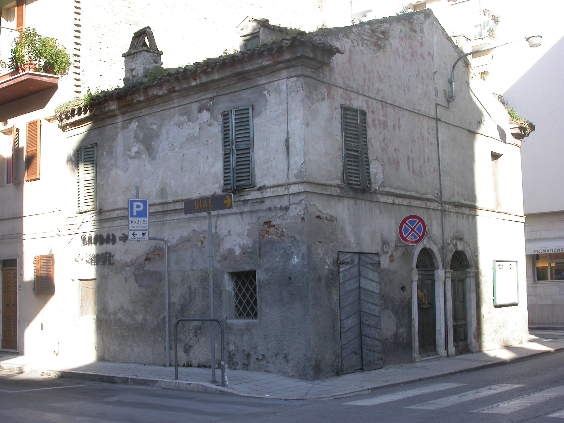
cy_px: 212
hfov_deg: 38.9
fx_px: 798
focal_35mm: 49
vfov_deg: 29.7
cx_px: 282
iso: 100
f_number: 5.8
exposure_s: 1/118
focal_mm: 10.2
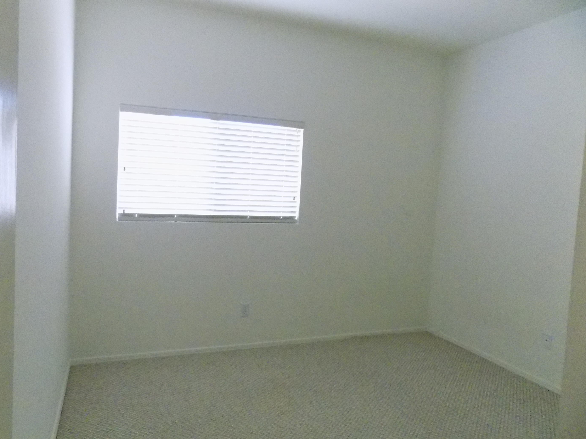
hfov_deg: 69.3
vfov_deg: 54.9
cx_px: 273
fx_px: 423
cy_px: 208
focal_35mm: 25
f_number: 3.1
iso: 1000
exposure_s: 1/60
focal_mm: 4
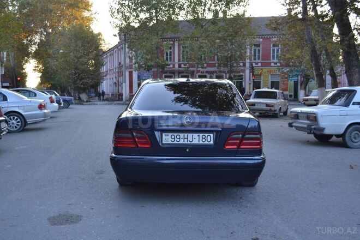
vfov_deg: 34.2
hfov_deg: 49.6
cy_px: 120
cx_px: 180
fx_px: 390
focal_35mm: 39
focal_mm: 26
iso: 400
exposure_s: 1/100
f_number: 5.6
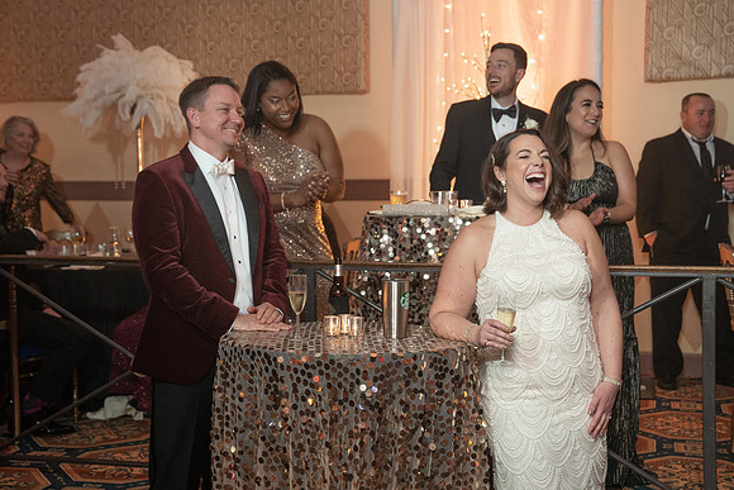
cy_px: 245
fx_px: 958
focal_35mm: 47
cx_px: 367
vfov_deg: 28.7
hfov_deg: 41.9
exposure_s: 1/125
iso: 2000
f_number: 4
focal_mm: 47
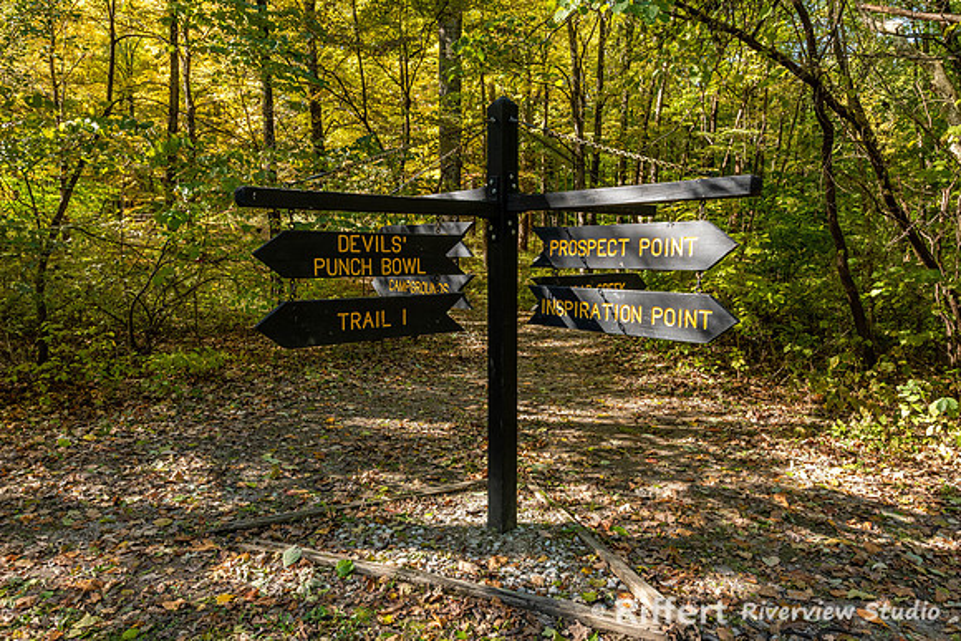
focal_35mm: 24
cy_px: 320
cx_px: 480
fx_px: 641
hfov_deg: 73.7
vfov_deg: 53.2
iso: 1400
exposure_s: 1/160
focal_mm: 24
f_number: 8
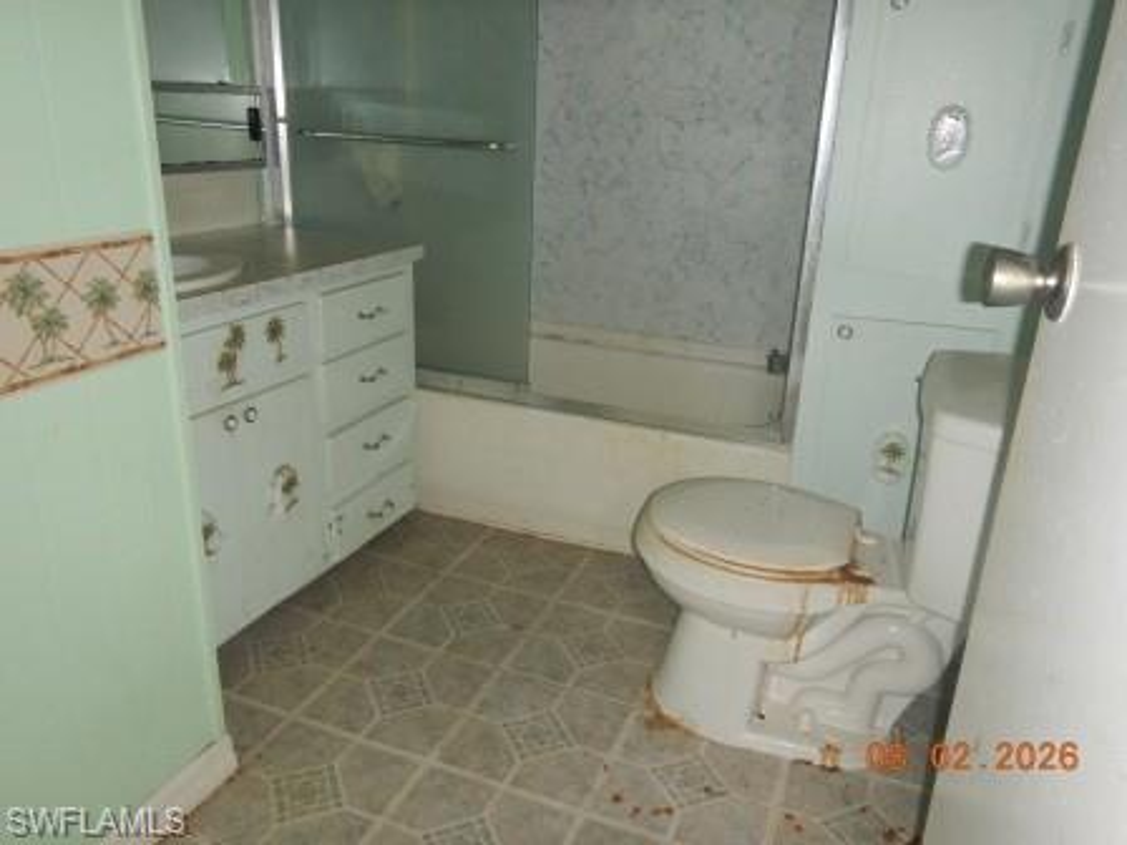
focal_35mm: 26
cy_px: 422
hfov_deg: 67.3
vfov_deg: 53.1
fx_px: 846
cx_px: 564
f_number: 2.8
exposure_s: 1/30
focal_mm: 4.7
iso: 200
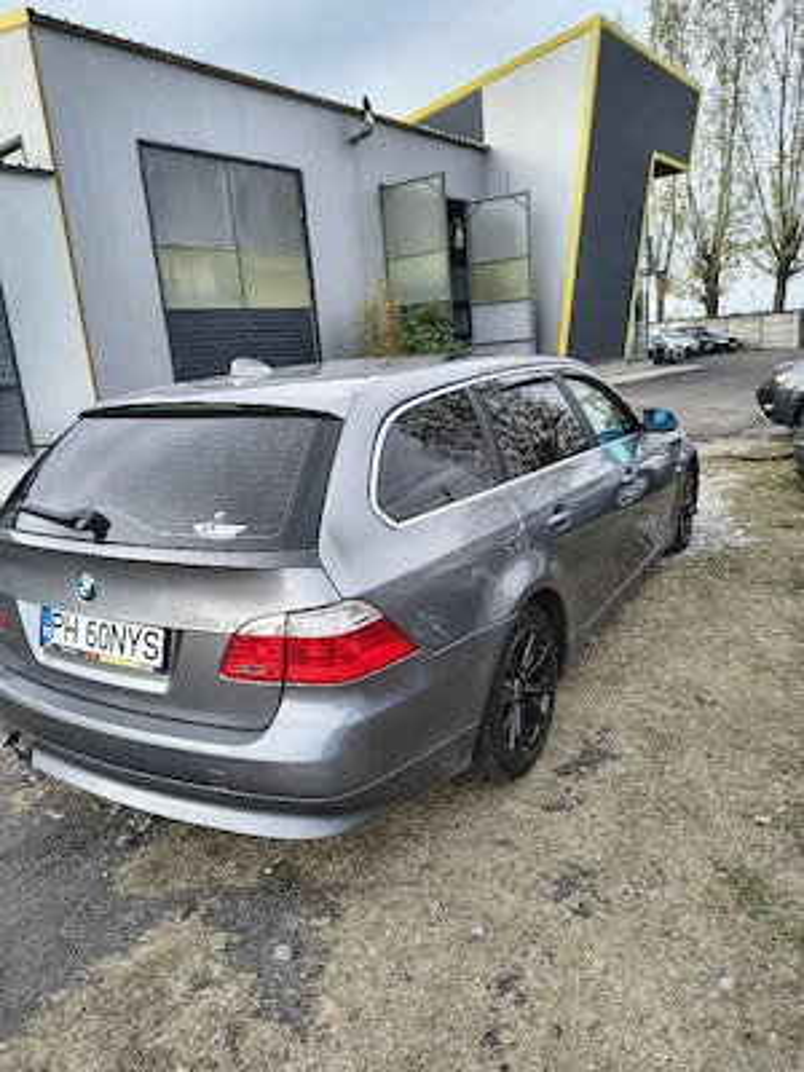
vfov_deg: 73.9
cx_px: 402
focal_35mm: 23
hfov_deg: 58.9
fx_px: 712
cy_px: 536
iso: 101
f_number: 1.8
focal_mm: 5.56
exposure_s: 1/667
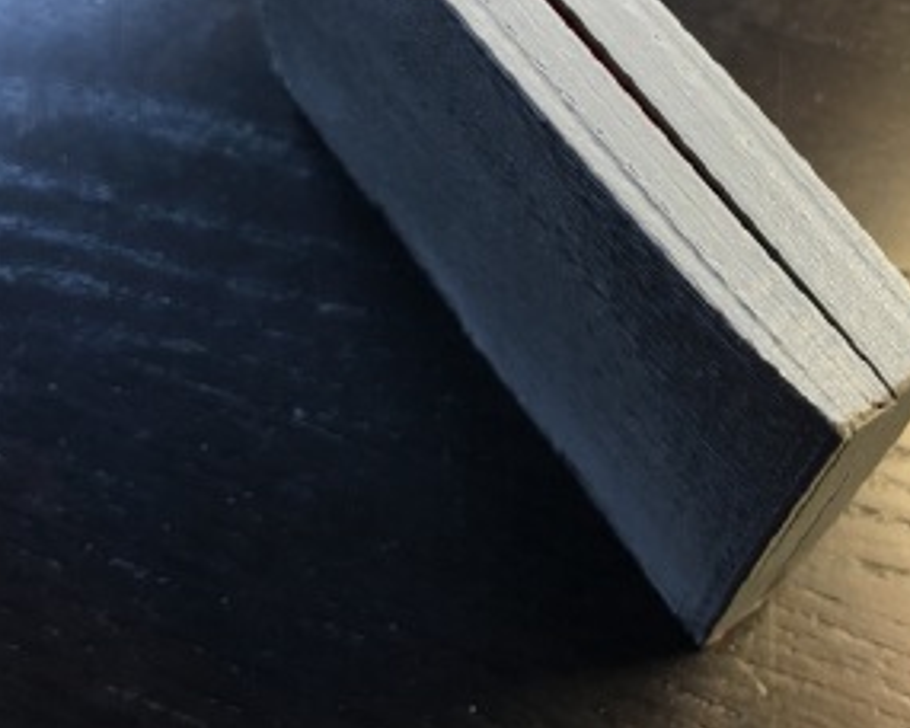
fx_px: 1427
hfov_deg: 35.3
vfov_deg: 28.1
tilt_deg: -61.0
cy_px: 153
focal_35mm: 53
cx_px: 525
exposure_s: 1/15
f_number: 2.2
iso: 50
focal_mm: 4.15
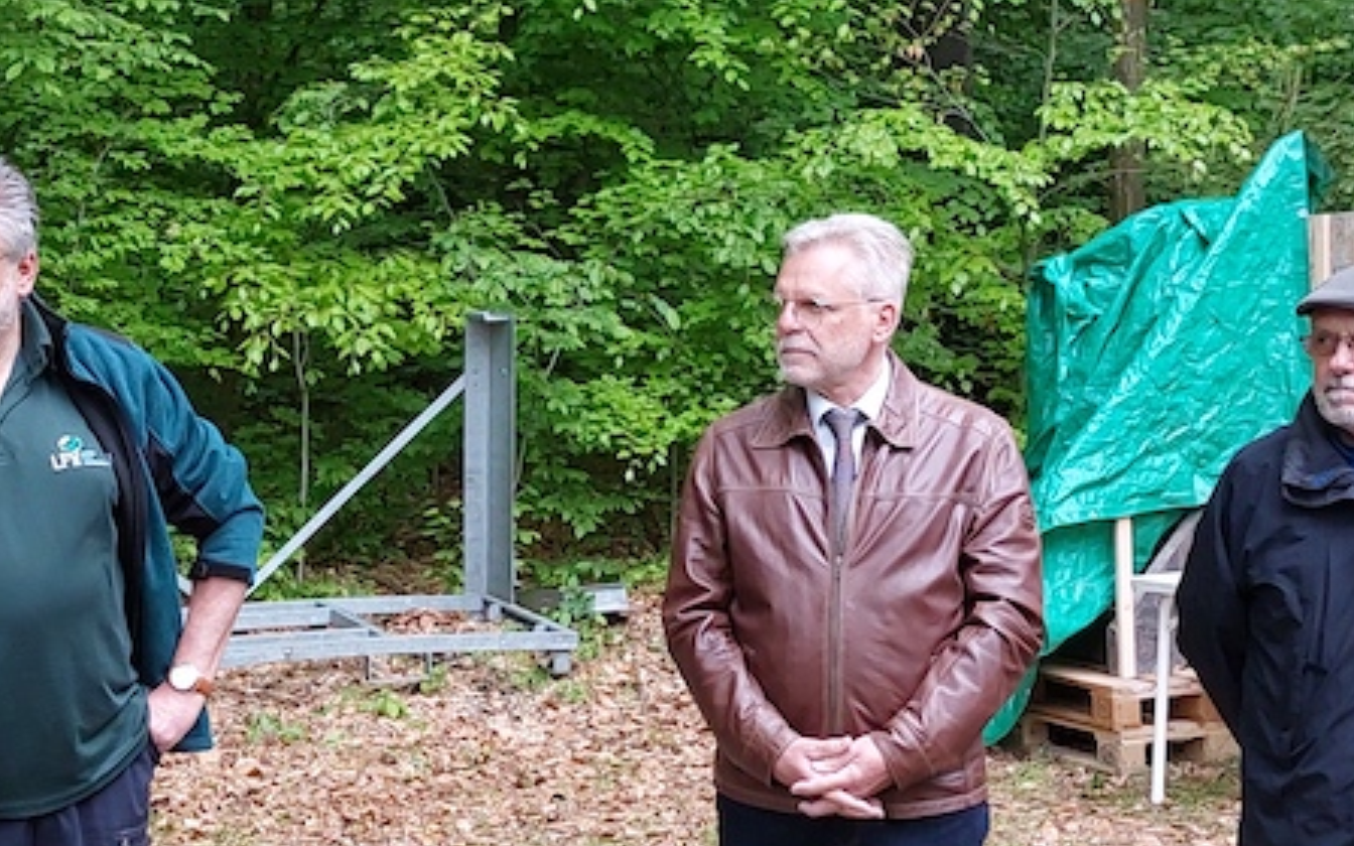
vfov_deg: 15.9
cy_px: 438
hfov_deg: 25.0
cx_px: 370
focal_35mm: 82
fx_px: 3026
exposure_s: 1/100
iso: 80
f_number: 1.8
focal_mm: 5.23
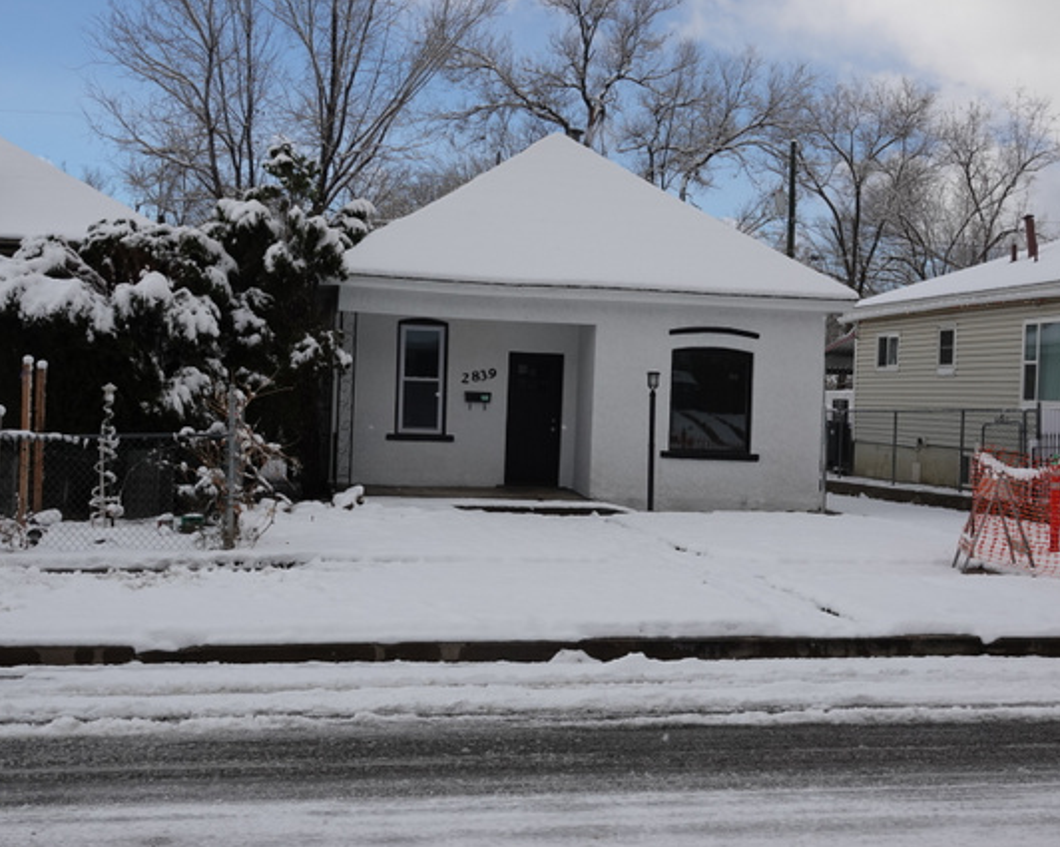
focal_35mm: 52
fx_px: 1630
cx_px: 560
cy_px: 424
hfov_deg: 36.0
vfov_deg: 29.1
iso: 100
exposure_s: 1/1000
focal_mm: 16.92
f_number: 4.5
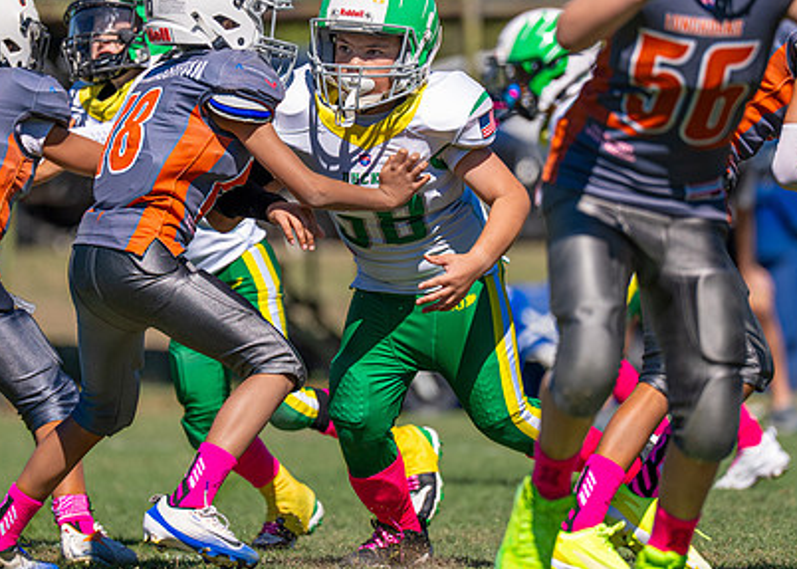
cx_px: 334
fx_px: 9370
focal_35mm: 414
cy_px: 211
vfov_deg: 3.5
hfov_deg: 4.9
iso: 160
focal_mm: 200
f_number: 2.8
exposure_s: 1/4000
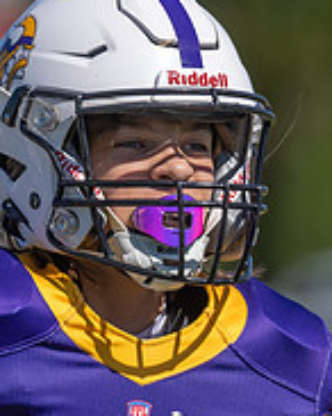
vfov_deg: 2.1
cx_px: 41
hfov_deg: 1.7
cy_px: 351
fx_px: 11380
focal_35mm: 925
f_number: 2.8
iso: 100
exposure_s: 1/2500
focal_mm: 200
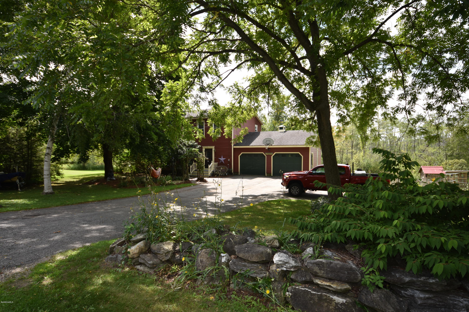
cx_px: 234
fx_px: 254
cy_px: 156
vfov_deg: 63.2
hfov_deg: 85.4
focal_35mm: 20
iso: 100
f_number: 5.6
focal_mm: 13
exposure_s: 1/160
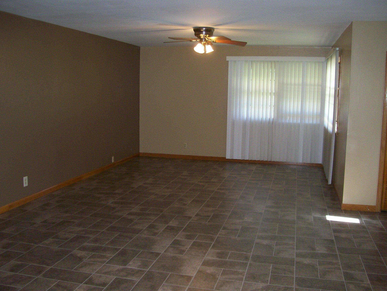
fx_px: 402
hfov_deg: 51.4
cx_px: 194
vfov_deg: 39.7
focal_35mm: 36
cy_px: 146
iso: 140
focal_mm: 6
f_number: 2.7
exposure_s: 1/64
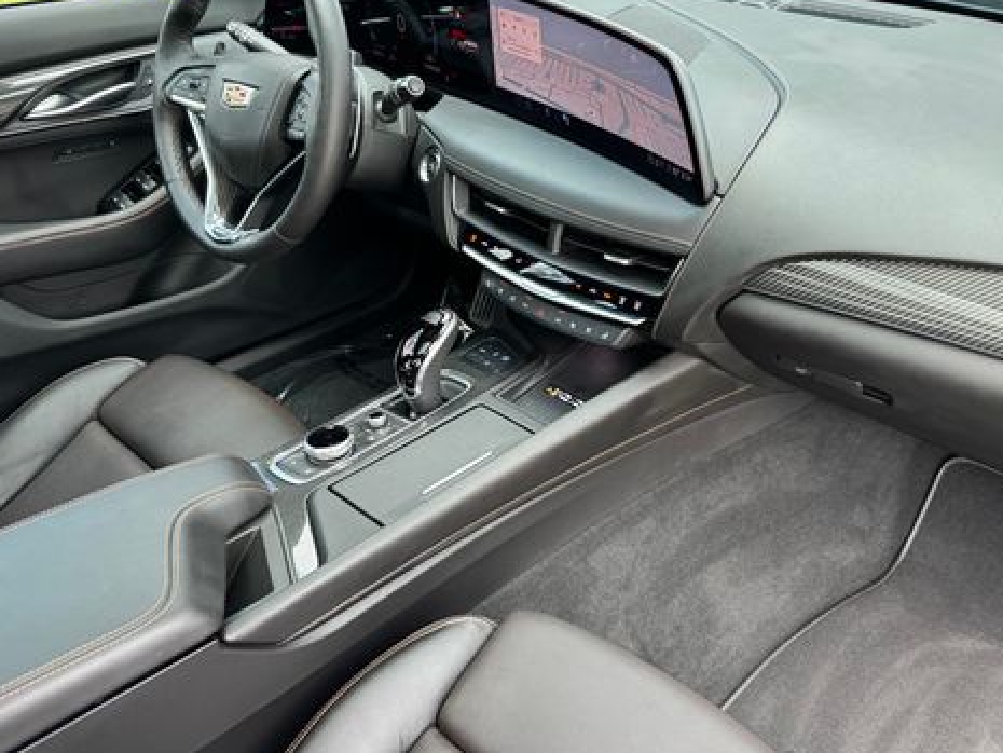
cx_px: 638
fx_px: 956
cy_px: 354
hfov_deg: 54.6
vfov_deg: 42.9
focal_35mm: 33
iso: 100
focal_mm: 6.76
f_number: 1.78
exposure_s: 1/121
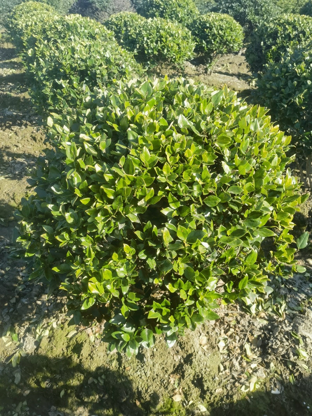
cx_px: 156
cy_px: 208
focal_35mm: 27
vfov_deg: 65.3
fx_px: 325
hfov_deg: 51.3
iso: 50
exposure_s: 1/1271
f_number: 1.9
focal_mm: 6.67
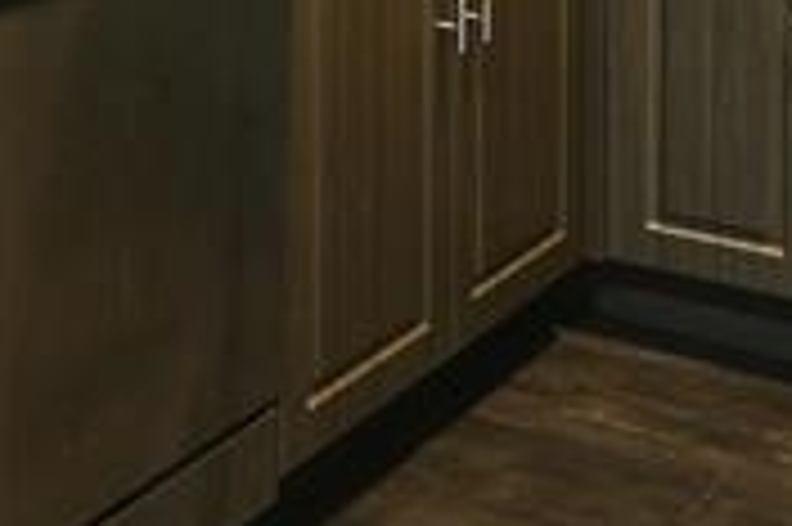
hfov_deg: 21.0
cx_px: -45
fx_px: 2044
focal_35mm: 93
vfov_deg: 13.3
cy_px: -414
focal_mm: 16
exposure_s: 1.3
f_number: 8
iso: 400
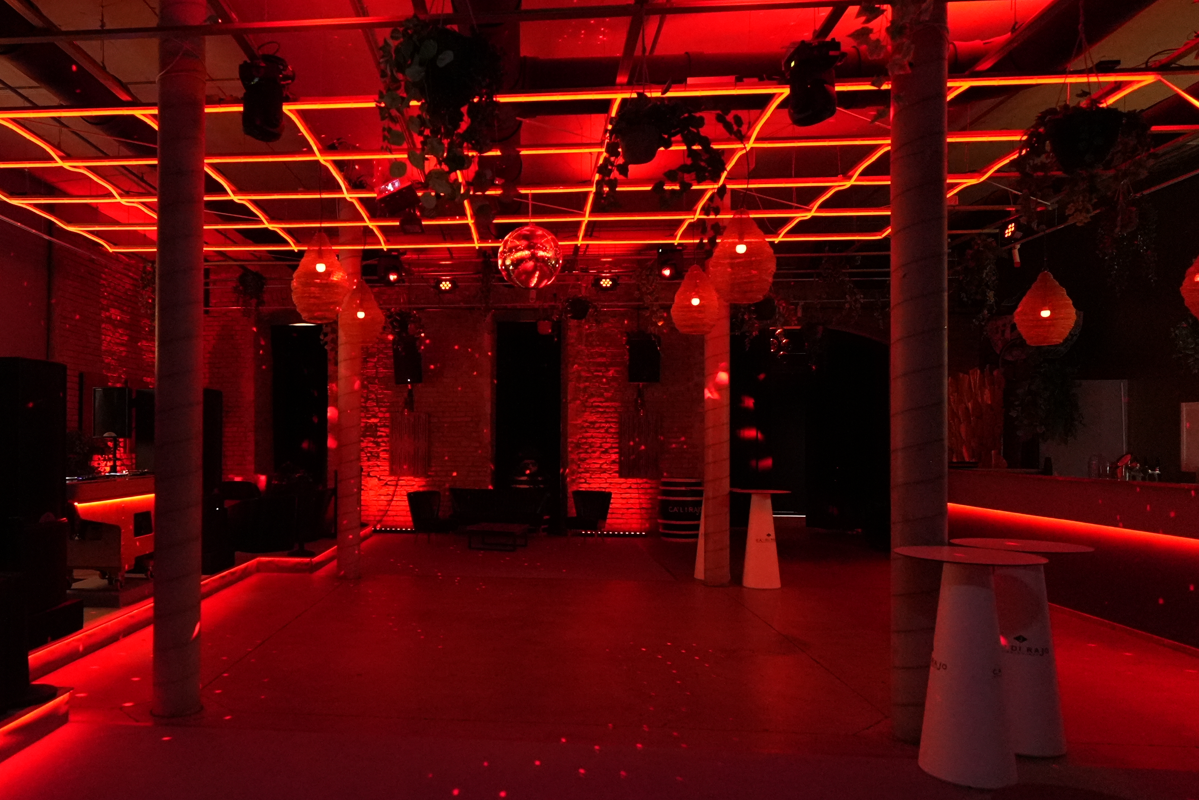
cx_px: 439
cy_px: 438
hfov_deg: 68.1
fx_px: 866
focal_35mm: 26
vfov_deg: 49.5
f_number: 2.8
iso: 12800
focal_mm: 20
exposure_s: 1/60
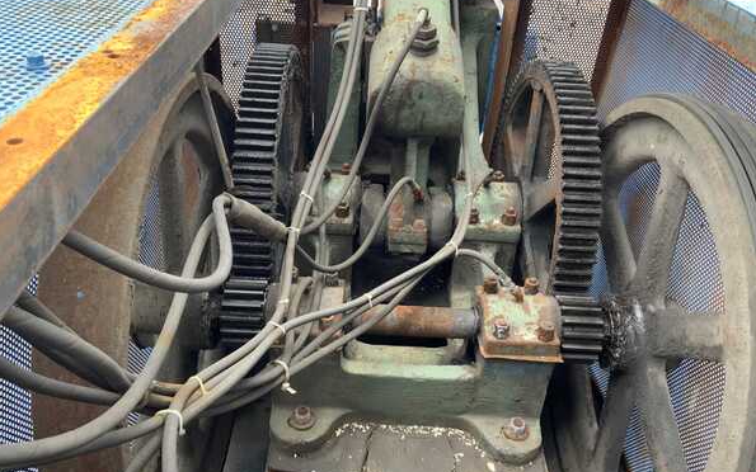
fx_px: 639
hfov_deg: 61.2
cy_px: 246
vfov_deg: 40.6
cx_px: 377
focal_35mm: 31
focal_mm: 3
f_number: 1.8
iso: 64
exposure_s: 1/105
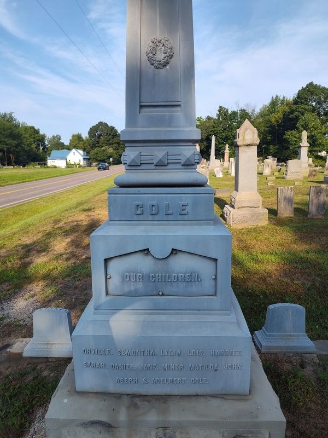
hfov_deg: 58.9
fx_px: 291
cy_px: 219
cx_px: 164
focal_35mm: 23
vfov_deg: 73.9
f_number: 1.8
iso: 100
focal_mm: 5.56
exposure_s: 1/954
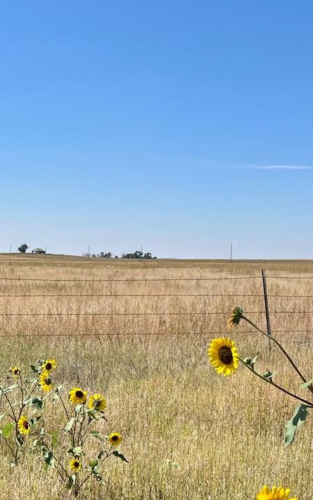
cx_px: 89
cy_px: 352
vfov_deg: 32.5
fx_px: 845
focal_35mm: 62
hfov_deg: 20.8
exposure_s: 1/5882
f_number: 1.5
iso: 50
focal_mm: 5.7
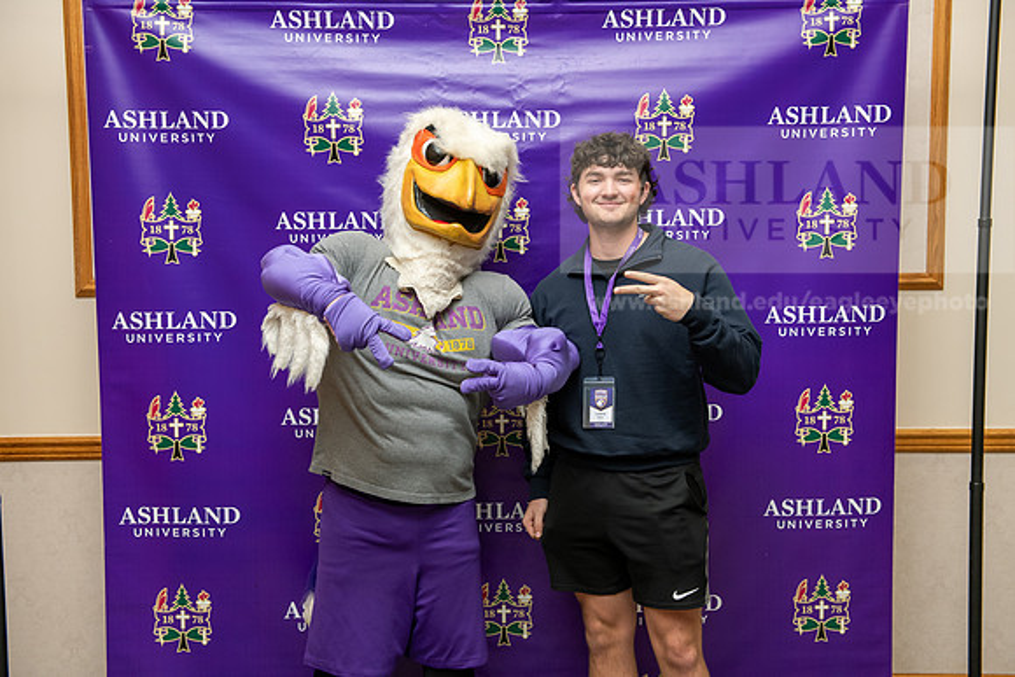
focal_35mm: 45
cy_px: 338
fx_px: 1269
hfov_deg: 43.6
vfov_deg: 29.9
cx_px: 508
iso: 800
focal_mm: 45
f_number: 4.5
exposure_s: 1/160
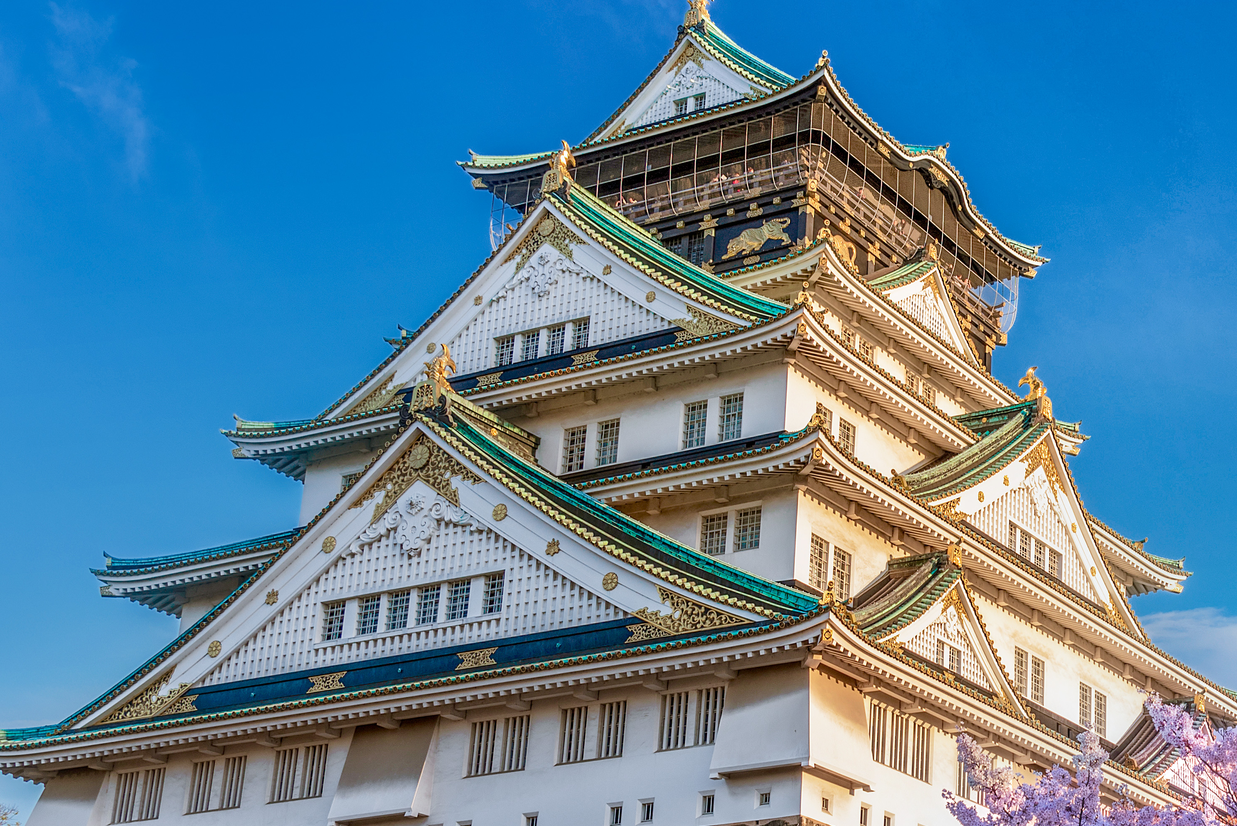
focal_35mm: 63
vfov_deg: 21.5
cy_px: 574
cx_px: 1135
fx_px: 2165
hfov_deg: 30.4
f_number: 7.1
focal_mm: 31
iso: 320
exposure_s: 1/60
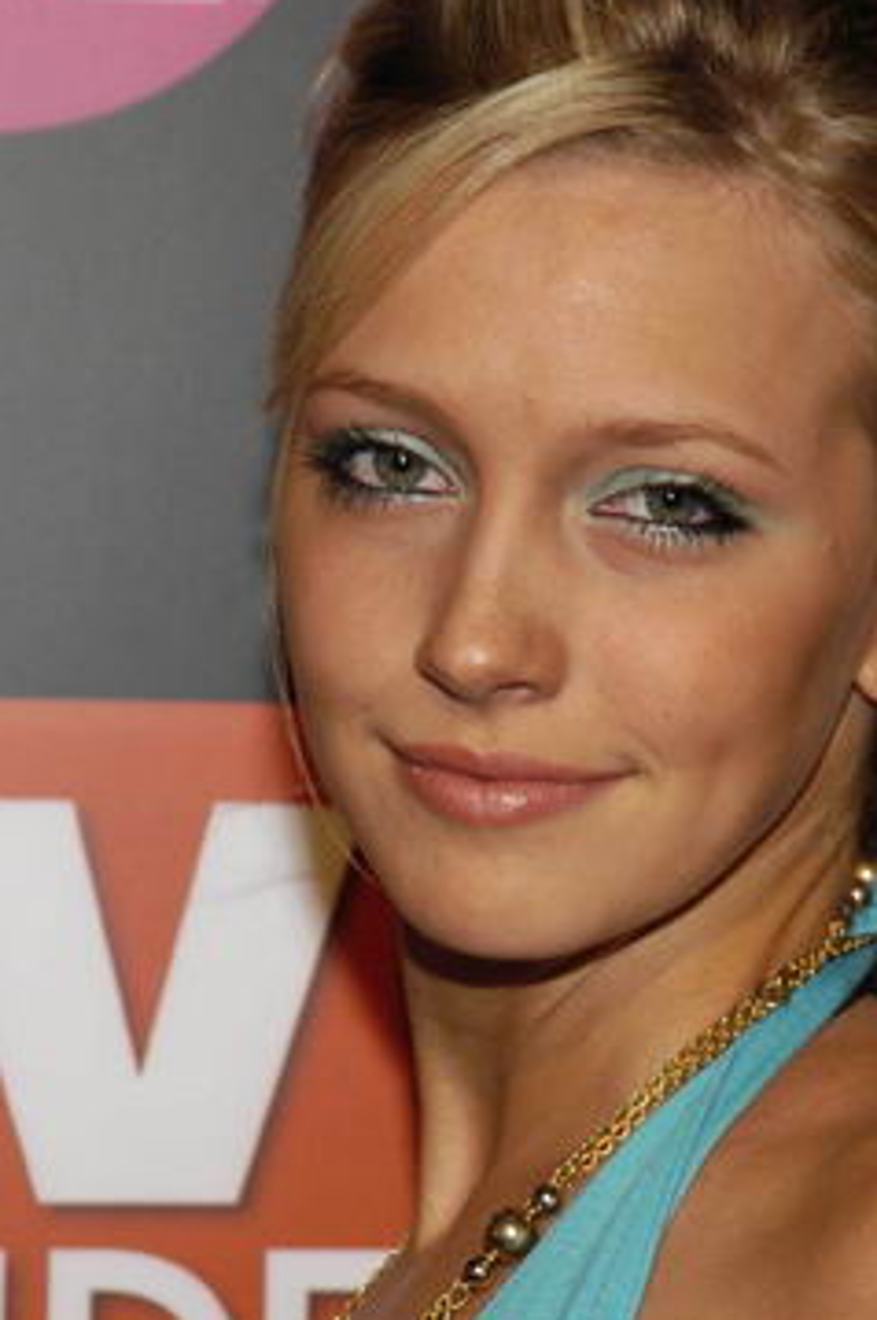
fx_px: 7829
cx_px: 556
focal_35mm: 214
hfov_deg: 6.4
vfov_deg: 9.6
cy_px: 944
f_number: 6.3
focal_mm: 85
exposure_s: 1/80
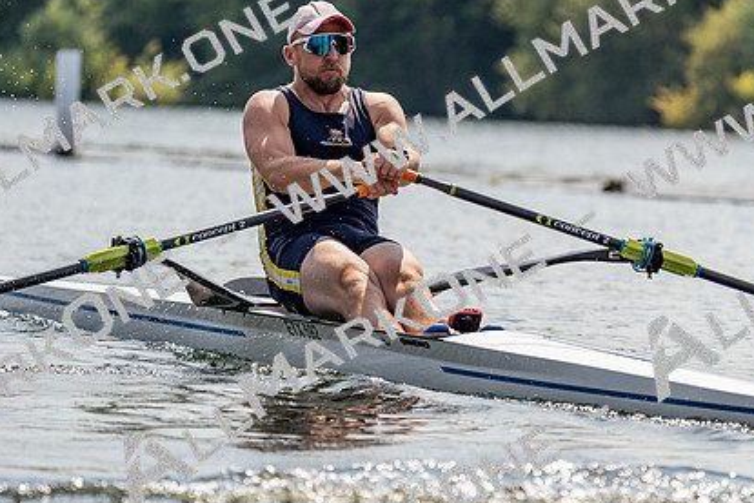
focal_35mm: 394
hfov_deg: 5.2
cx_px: 492
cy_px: 230
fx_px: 8255
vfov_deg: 3.5
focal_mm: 282
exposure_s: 1/1600
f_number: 5.6
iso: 160
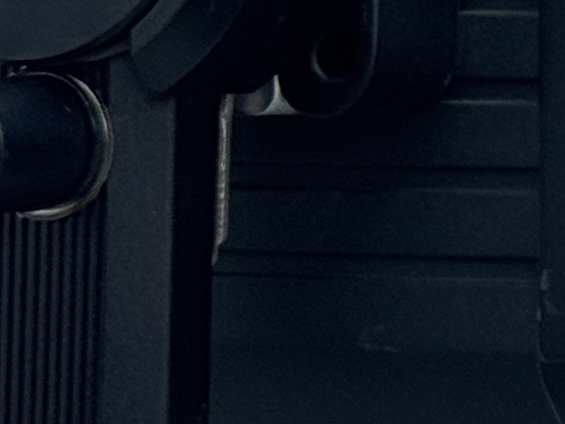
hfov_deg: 6.4
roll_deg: -0.2
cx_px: 1371
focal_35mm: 297
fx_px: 4848
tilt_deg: +0.0
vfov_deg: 5.0
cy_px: -130
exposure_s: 1/900
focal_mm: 6.76
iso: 64
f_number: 1.78
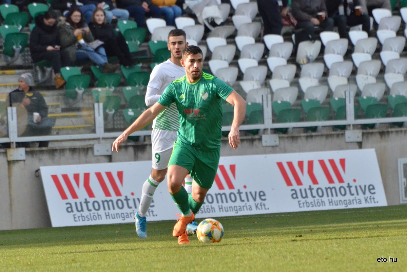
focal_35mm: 450
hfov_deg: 4.6
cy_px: 136
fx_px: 5089
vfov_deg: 3.1
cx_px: 204
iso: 3200
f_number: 8
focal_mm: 300
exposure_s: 1/4000
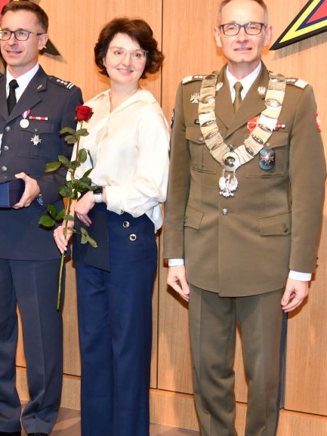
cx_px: 48
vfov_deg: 27.0
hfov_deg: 20.1
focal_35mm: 72
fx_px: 907
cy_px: 245
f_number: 4.5
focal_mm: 40
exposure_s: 1/60
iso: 640
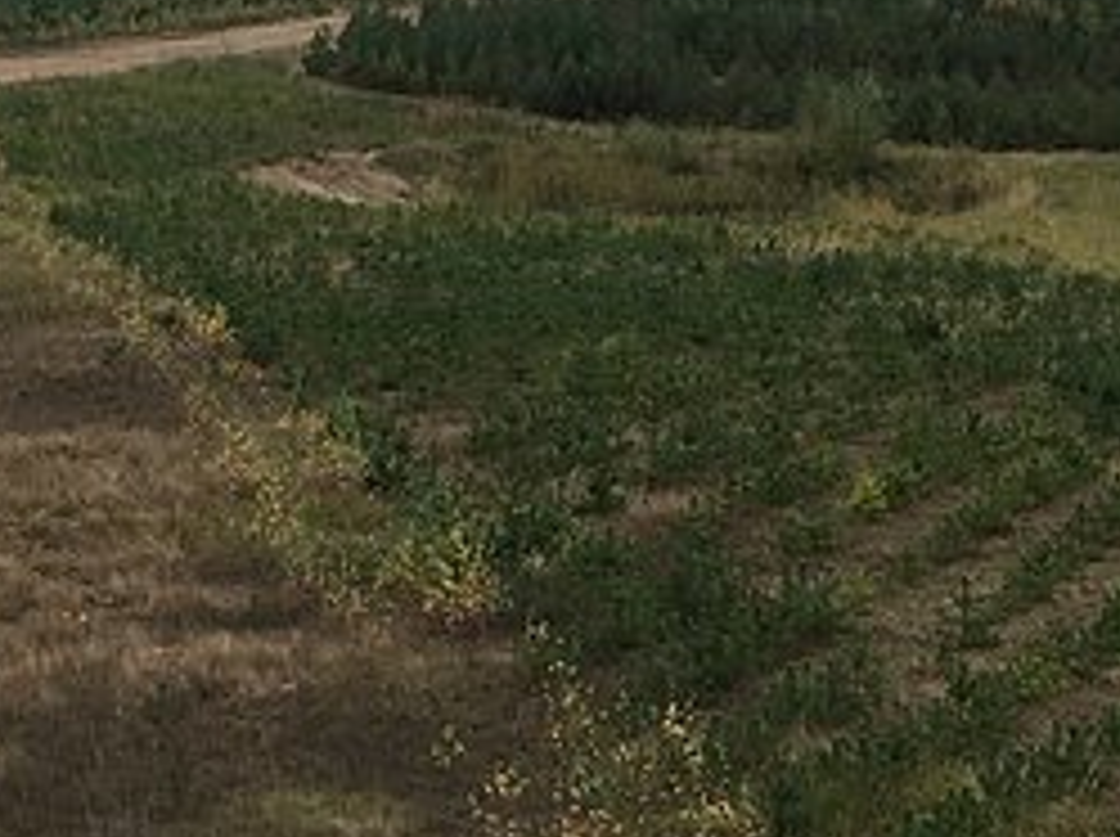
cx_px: 234
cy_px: 223
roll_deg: -0.1
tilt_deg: -6.0
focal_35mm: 105
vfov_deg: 14.0
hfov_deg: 18.6
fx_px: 3392
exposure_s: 1/100
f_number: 2.2
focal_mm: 4.15
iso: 32
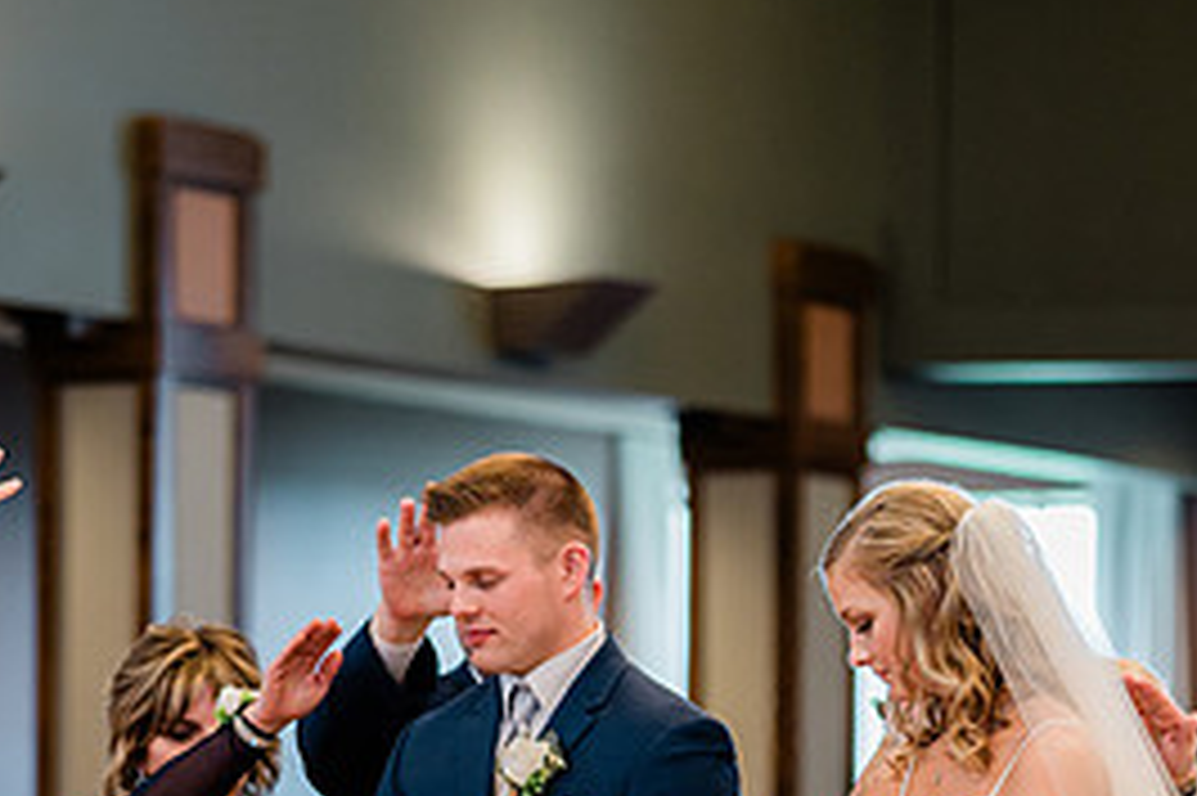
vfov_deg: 5.5
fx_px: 8340
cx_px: 644
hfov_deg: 8.2
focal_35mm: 251
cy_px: 796
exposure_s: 1/250
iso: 1000
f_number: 2.8
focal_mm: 112
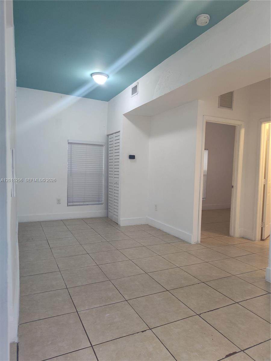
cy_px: 180
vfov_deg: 73.9
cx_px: 136
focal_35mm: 23
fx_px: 240
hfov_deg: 58.9
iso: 722
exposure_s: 1/60
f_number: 1.8
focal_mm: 5.56
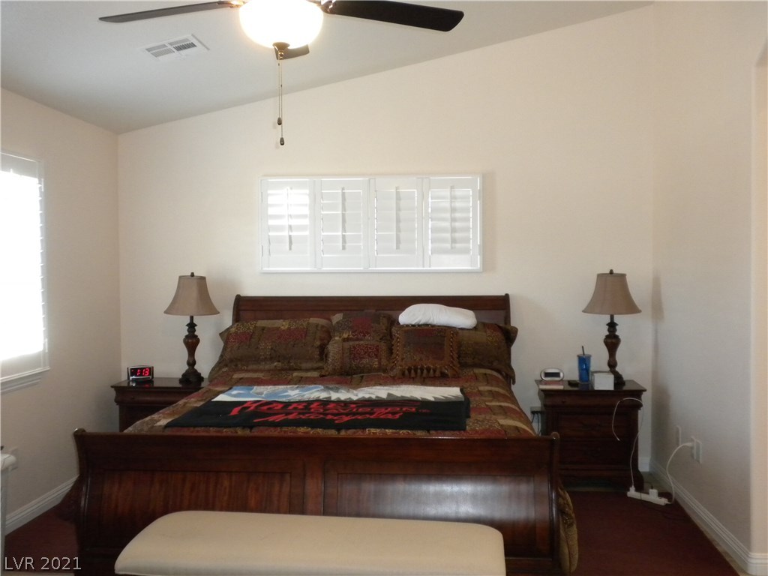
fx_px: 821
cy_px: 288
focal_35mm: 37
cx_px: 384
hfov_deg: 50.1
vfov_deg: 38.7
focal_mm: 6.6
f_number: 3.5
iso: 400
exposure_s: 1/30
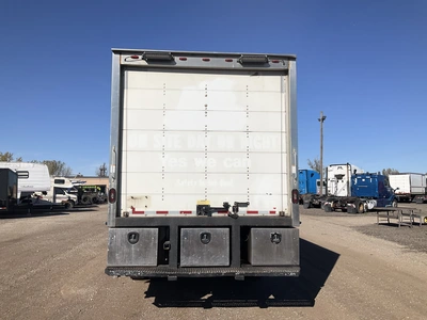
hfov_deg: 61.7
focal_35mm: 29
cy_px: 160
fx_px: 358
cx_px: 214
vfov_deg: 48.2
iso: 25
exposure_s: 1/4785
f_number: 1.8
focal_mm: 3
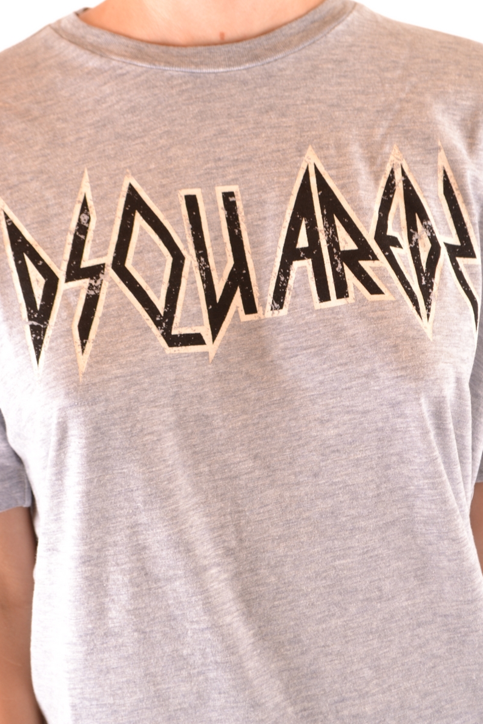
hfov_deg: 15.5
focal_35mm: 88
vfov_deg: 23.1
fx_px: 1771
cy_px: 337
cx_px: 260
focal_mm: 52
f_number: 7.1
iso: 200
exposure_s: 1/25
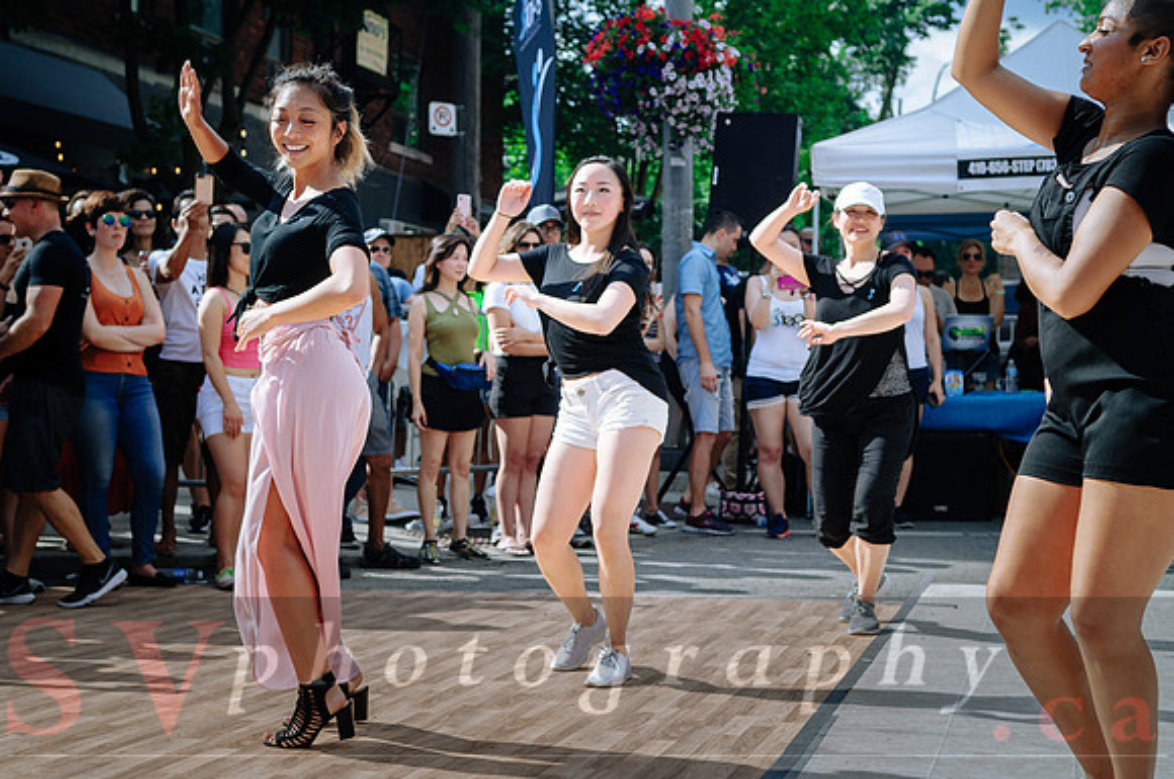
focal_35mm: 57
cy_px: 390
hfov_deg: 35.1
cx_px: 587
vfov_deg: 23.7
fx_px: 1856
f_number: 4
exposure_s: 1/1250
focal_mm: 38
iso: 100
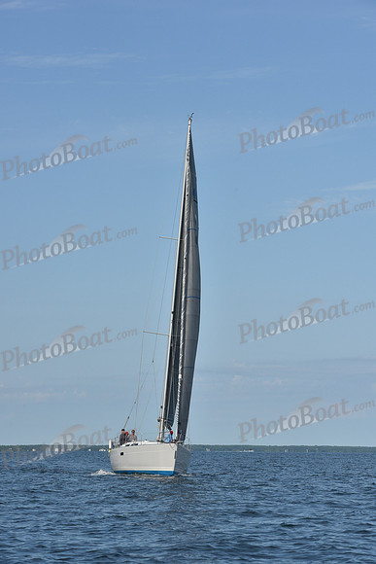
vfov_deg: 17.6
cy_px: 282
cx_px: 188
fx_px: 1816
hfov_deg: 11.8
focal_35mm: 116
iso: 320
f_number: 11
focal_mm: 116
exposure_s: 1/1000
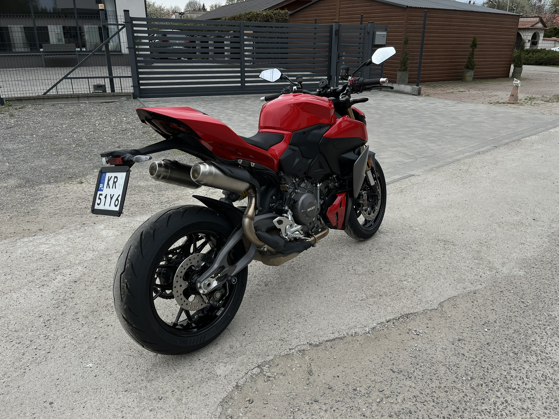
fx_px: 420
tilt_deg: -21.9
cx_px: 280
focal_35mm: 26
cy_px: 210
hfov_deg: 67.3
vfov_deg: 53.1
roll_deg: -0.3
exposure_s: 1/1028
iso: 50
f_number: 1.6
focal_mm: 5.1
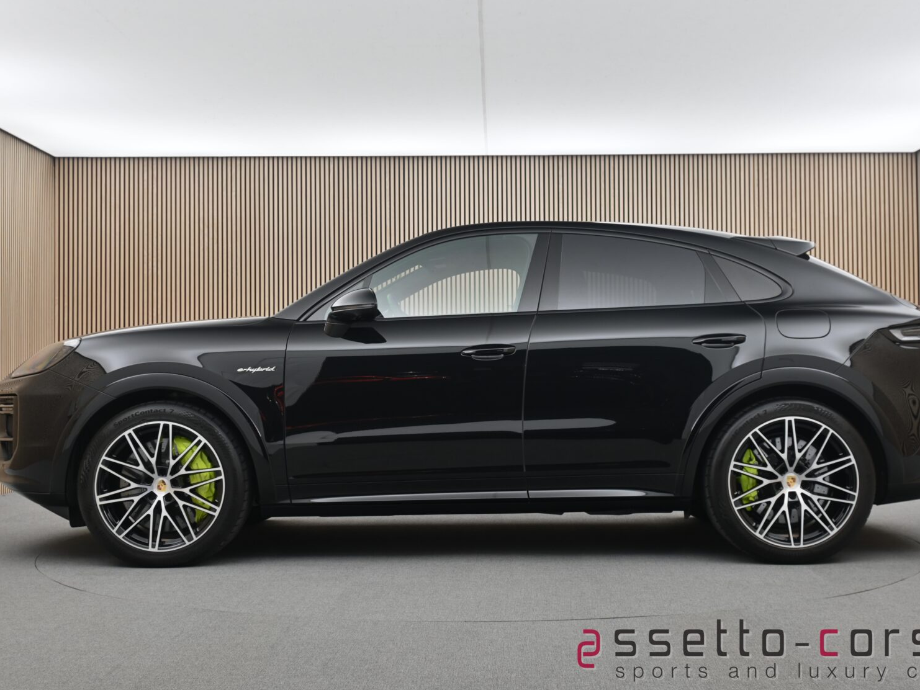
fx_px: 1165
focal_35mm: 44
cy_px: 350
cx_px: 487
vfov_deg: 33.0
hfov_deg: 43.1
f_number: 4.5
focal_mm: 26.5
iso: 450
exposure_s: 1/40
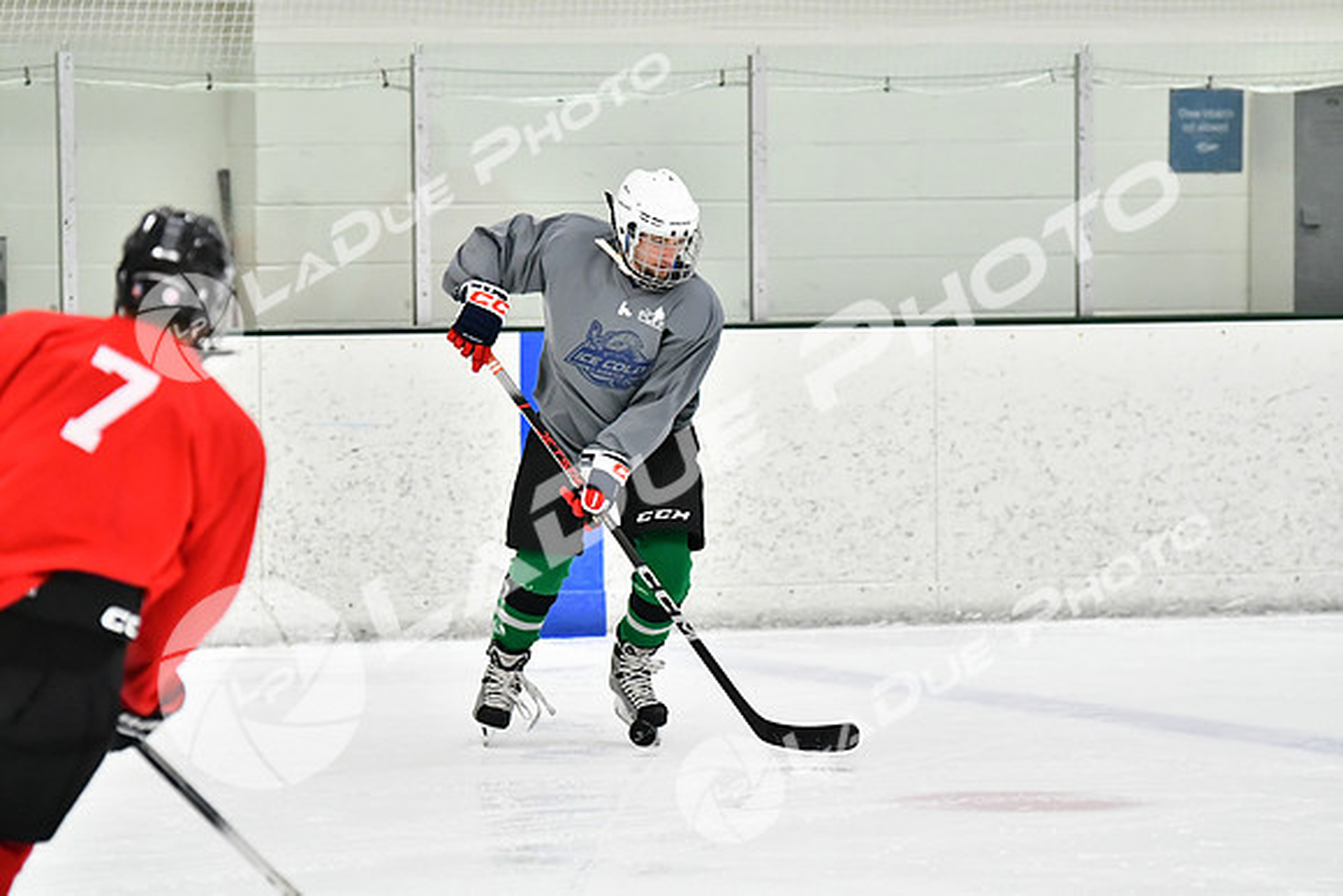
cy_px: 448
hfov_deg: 11.0
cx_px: 672
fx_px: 6996
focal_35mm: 188
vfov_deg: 7.3
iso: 5000
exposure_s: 1/1250
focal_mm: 125
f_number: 2.8
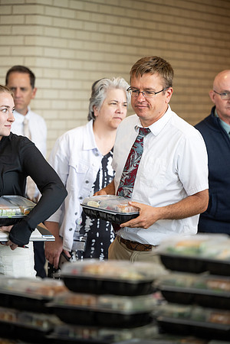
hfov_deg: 11.0
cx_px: 115
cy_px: 172
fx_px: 1198
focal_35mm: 125
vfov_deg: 16.4
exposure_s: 1/500
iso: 800
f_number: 2.8
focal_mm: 125
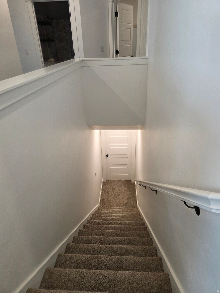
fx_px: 195
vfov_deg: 73.9
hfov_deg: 58.9
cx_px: 110
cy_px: 146
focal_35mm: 23
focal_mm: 6.3
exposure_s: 1/120
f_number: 1.7
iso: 200
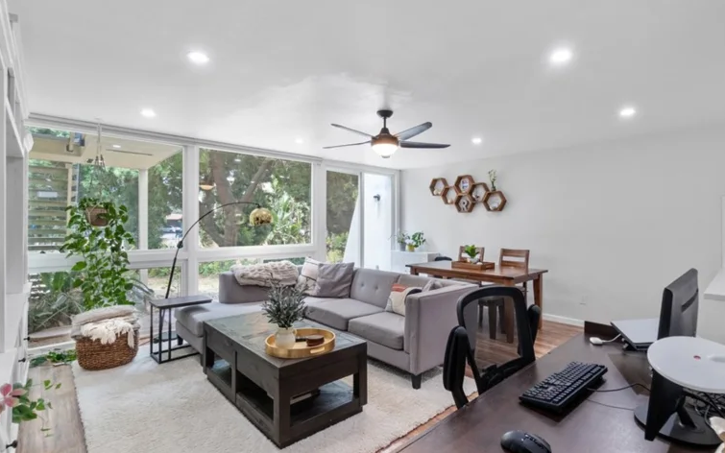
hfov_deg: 94.2
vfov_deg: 68.0
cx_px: 390
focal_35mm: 17
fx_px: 336
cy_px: 230
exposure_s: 1/5
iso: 640
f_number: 11
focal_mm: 10
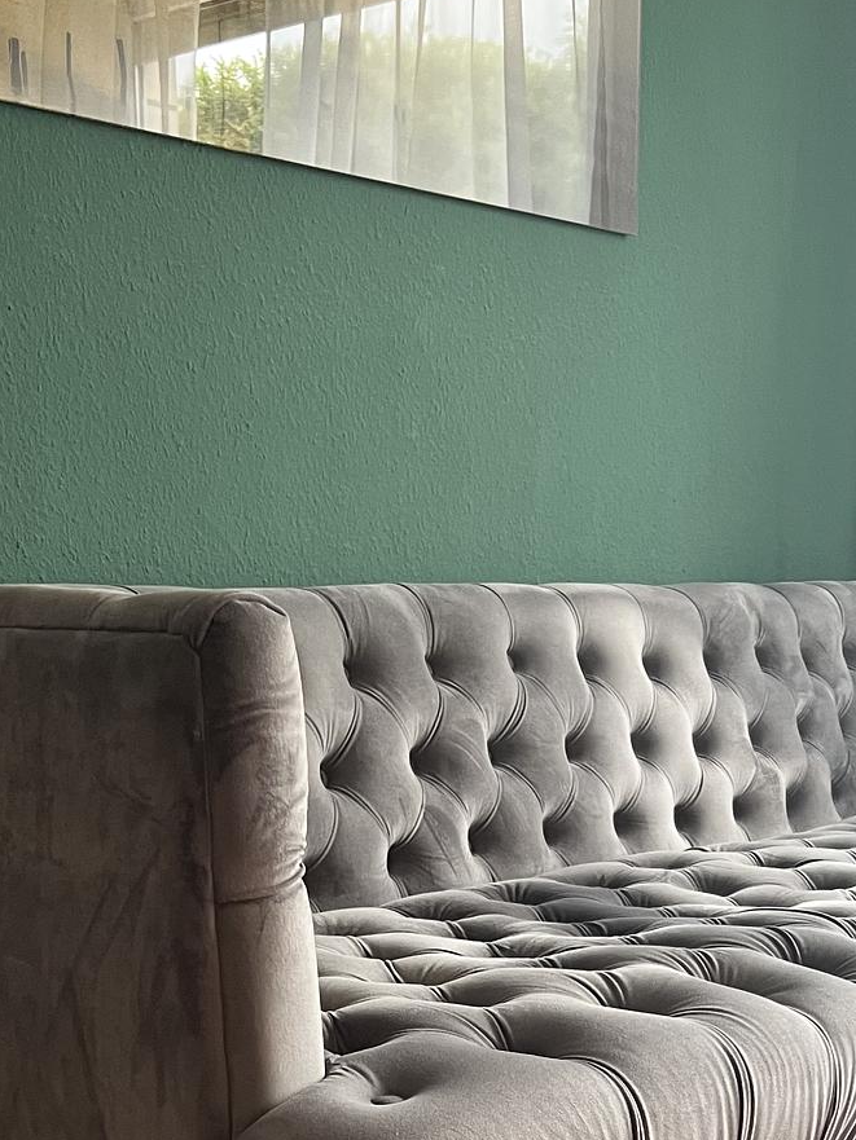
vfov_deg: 30.6
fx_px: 1945
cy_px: 1113
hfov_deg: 24.8
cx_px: 429
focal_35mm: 59
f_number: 1.5
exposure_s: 1/60
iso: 250
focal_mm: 5.7
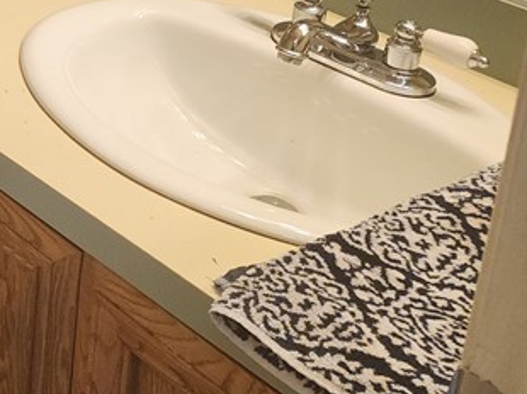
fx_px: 1156
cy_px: -161
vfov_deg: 17.7
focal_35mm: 76
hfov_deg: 20.9
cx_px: -311
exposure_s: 1/120
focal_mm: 6.4
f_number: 1.8
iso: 160
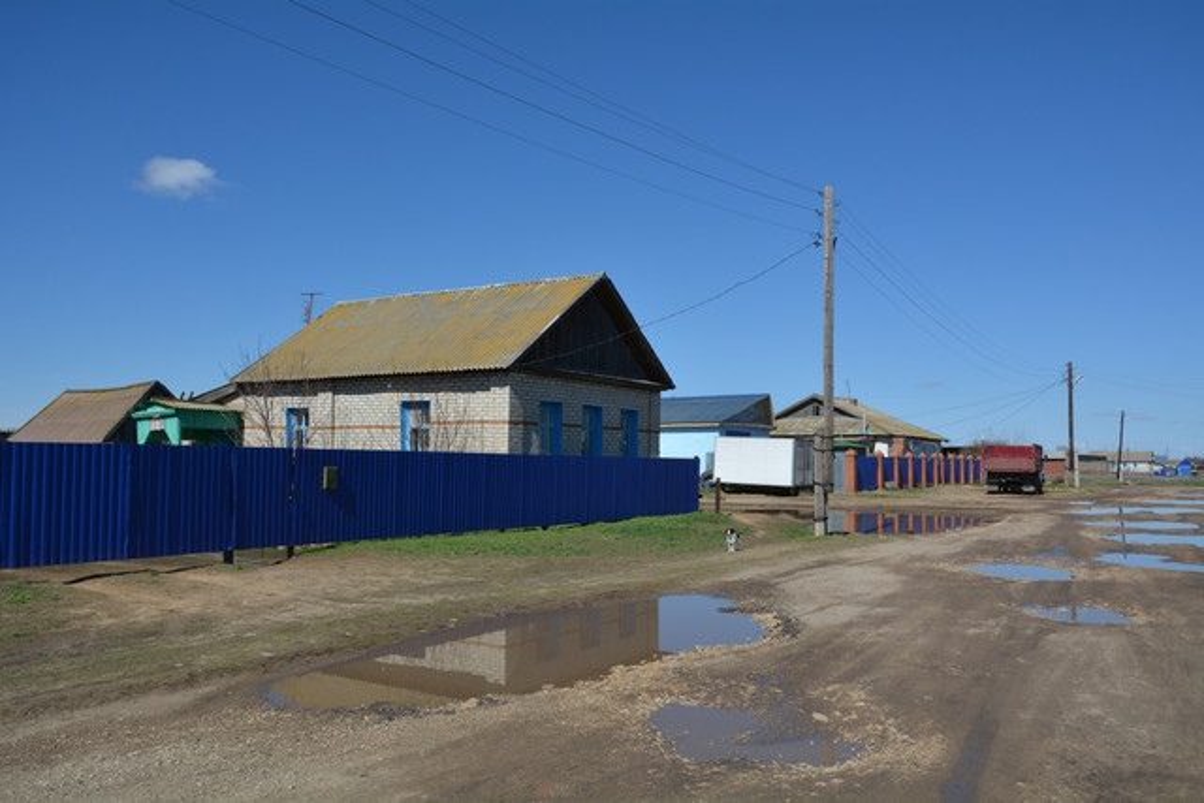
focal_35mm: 27
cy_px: 402
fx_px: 903
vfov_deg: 48.0
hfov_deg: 67.4
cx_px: 602
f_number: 8
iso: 200
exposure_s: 1/800
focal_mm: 18
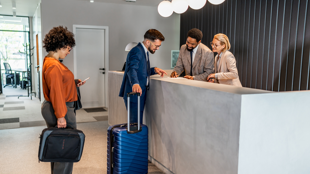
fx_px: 304
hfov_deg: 54.0
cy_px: 93
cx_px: 154
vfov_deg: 32.0
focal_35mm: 37
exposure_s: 1/400
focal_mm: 35
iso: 400
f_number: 1.4
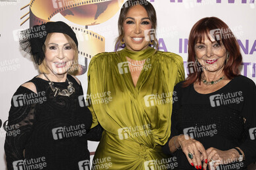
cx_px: 143
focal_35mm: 66
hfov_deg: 30.5
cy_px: 83
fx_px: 469
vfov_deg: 20.6
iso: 800
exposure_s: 1/200
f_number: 6.3
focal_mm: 57
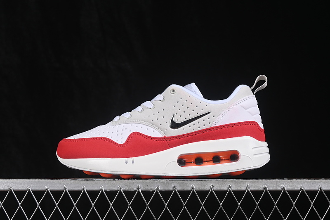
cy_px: 110
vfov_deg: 18.2
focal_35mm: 75
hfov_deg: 27.0
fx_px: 687
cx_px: 165
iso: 160
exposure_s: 1/80
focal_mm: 50
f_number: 8
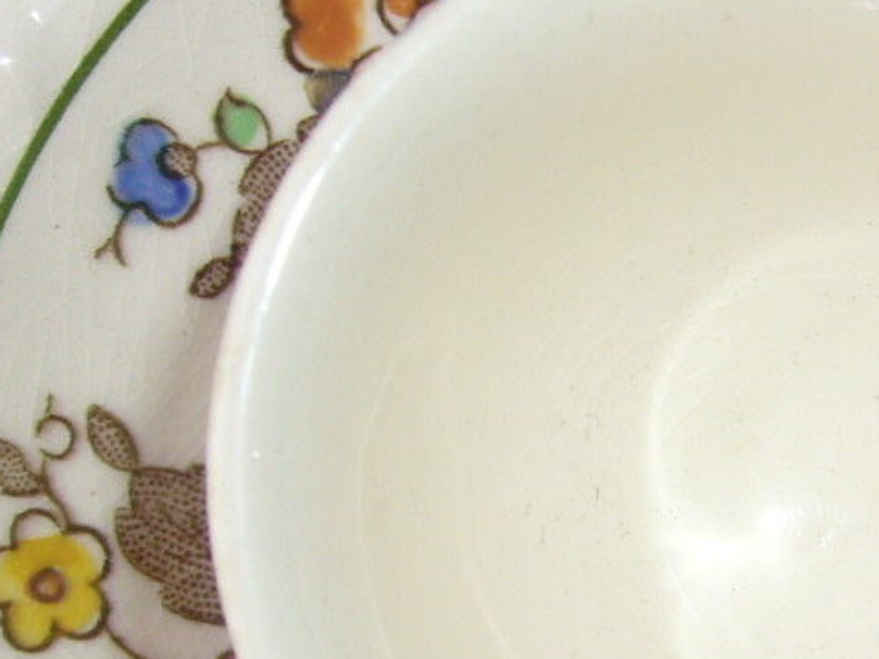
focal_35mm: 117
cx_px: 835
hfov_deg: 16.6
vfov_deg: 12.5
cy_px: 624
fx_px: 2970
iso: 80
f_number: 2.8
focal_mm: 5.8
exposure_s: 1/250
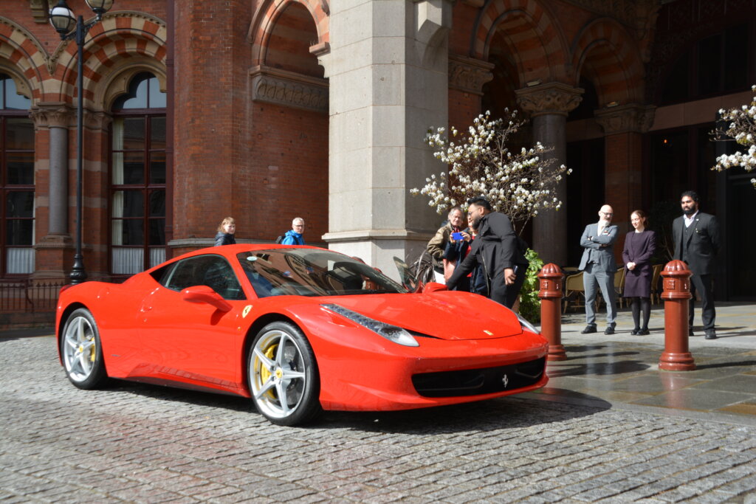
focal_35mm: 40
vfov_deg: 33.0
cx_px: 378
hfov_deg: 47.9
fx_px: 851
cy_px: 252
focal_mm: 27
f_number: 8
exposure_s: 1/250
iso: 100
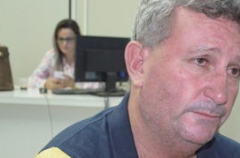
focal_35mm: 78
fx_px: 518
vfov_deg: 17.3
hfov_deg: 25.3
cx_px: 214
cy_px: 117
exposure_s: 1/60
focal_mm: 22
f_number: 3.8
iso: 2500
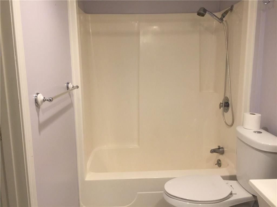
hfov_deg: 61.7
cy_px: 104
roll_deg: +0.5
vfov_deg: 48.2
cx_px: 138
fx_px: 232
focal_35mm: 29
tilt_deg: -7.6
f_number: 2.2
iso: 50
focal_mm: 4.15
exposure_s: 1/30
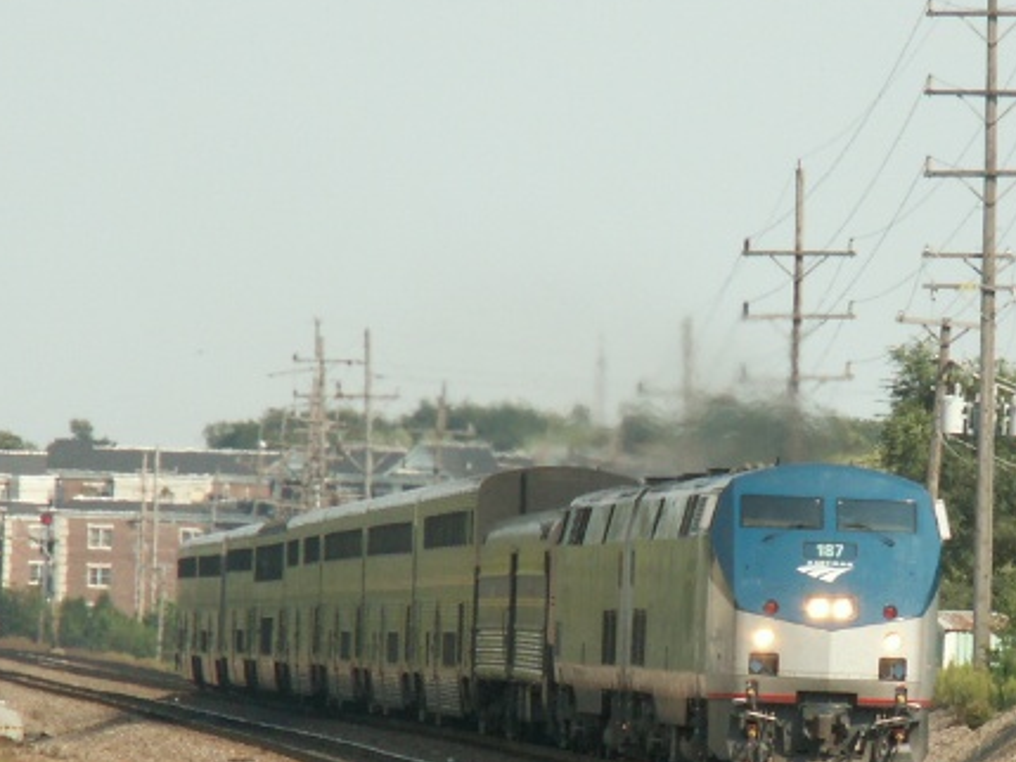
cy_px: 684
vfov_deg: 3.1
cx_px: 822
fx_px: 14298
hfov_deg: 4.1
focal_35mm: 487
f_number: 4.5
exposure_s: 1/320
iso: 50
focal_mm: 33.38
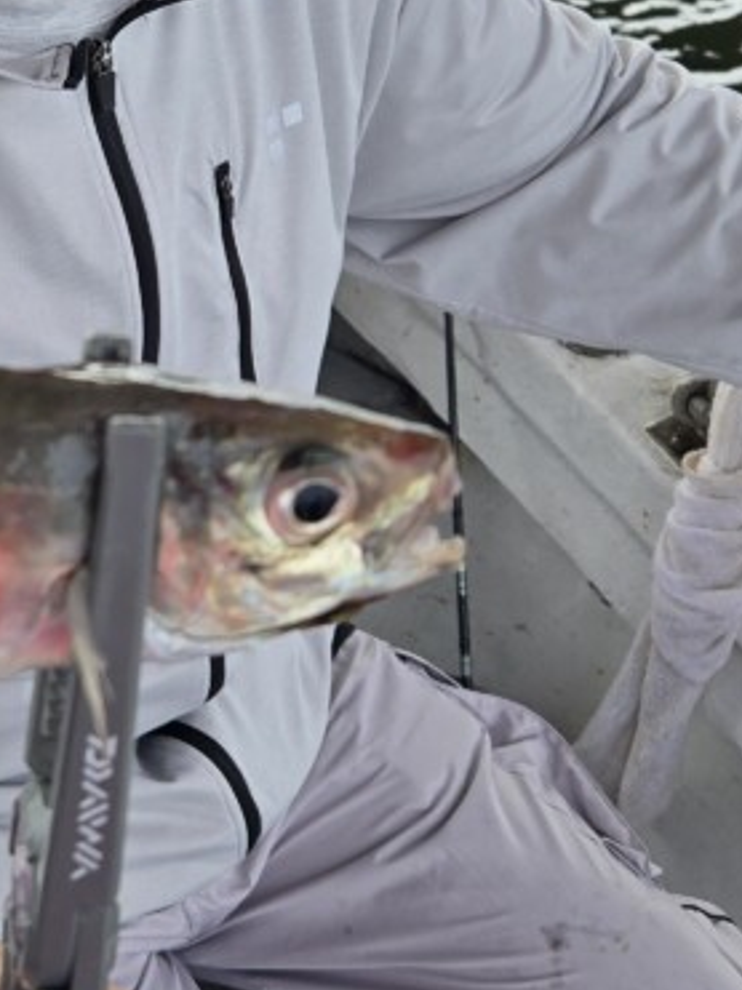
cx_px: -35
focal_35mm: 62
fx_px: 1773
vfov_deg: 31.1
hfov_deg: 22.5
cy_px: 411
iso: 25
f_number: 1.8
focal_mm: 5.4
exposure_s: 1/981
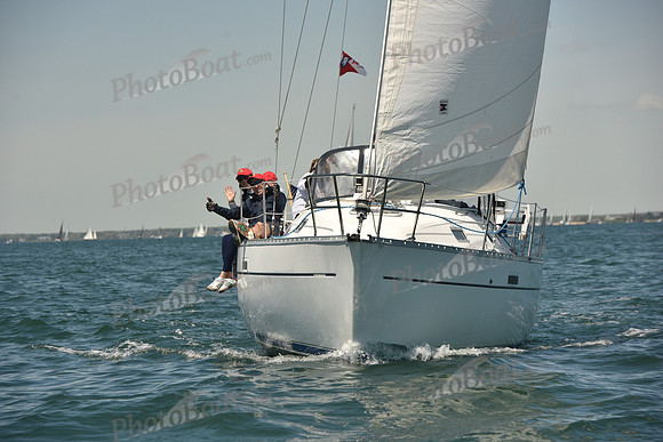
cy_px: 221
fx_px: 2763
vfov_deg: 9.2
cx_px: 332
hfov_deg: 13.7
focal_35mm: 150
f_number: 7.1
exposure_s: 1/800
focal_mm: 150
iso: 250
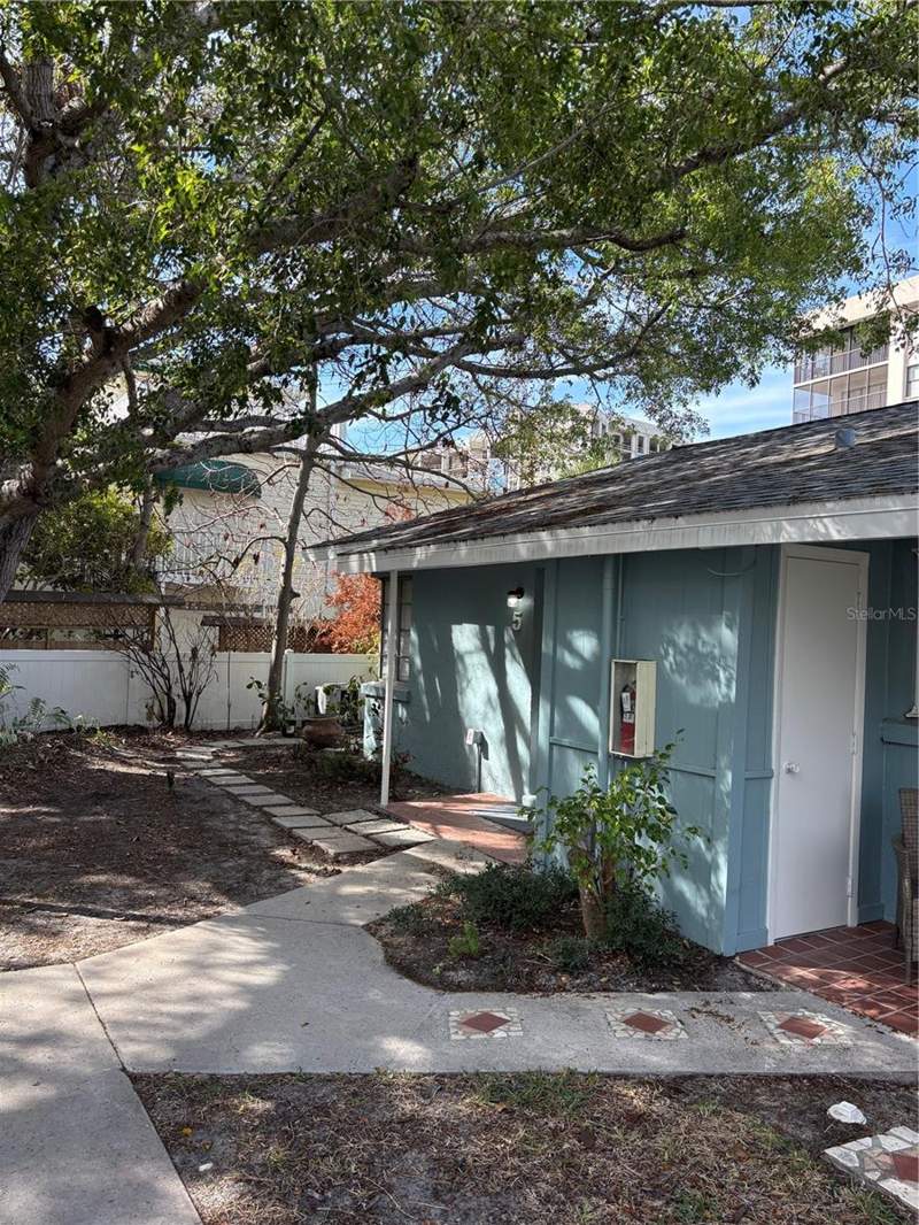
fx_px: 920
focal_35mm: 26
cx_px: 460
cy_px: 612
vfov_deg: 67.3
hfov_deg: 53.1
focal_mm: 5.96
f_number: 1.6
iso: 50
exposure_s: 1/594
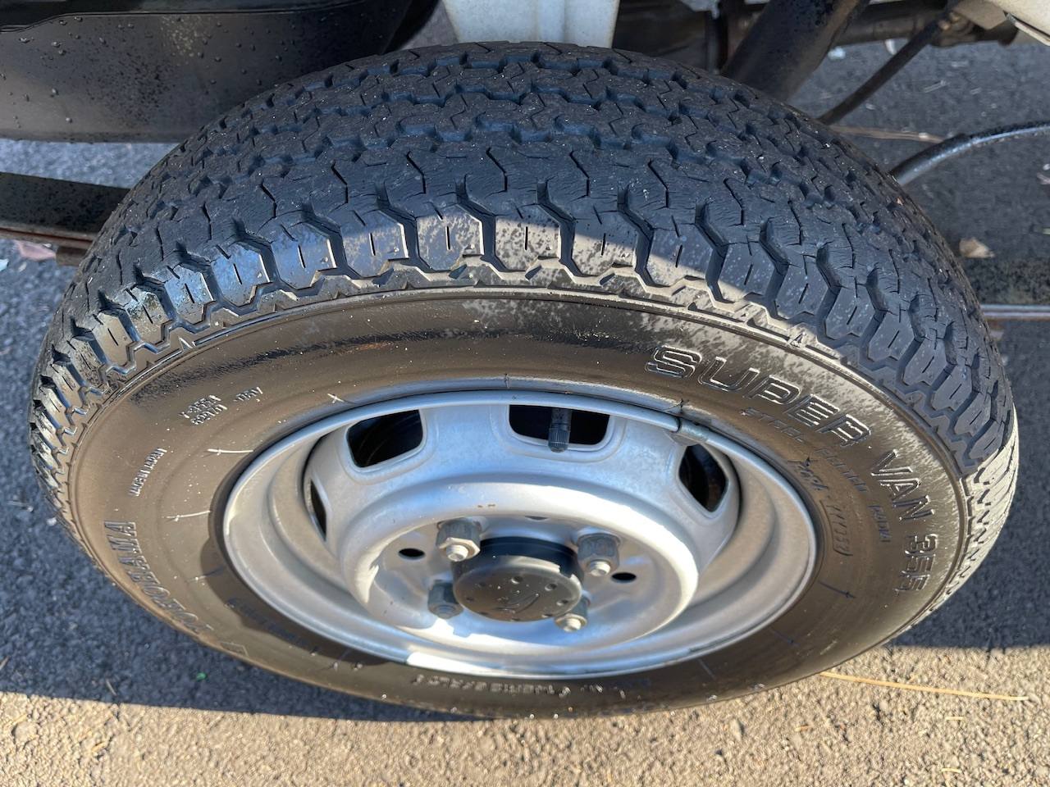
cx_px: 525
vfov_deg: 54.9
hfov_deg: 69.4
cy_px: 394
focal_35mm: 25
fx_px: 758
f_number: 1.6
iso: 32
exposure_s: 1/149
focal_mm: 5.1
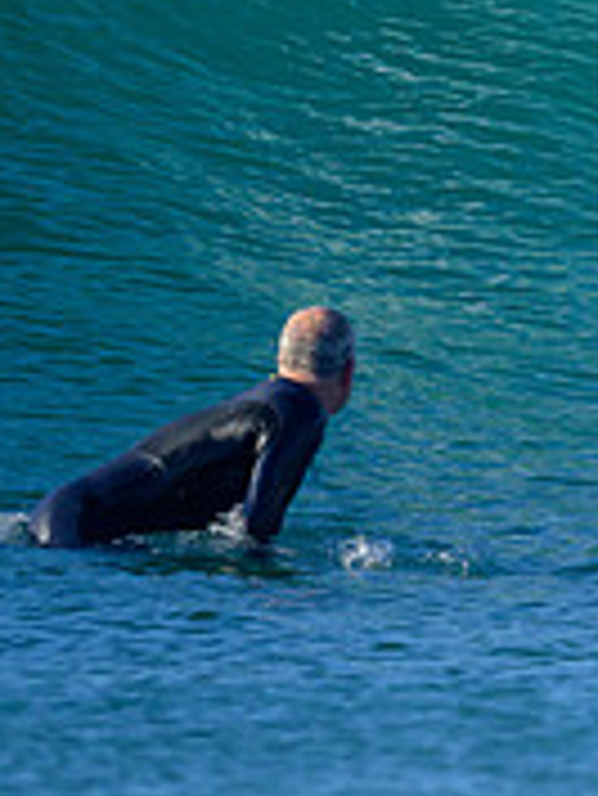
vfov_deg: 0.7
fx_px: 61265
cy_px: -70
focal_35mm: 2663
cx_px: 1115
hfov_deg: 0.6
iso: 900
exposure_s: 1/2000
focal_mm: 800
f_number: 6.3
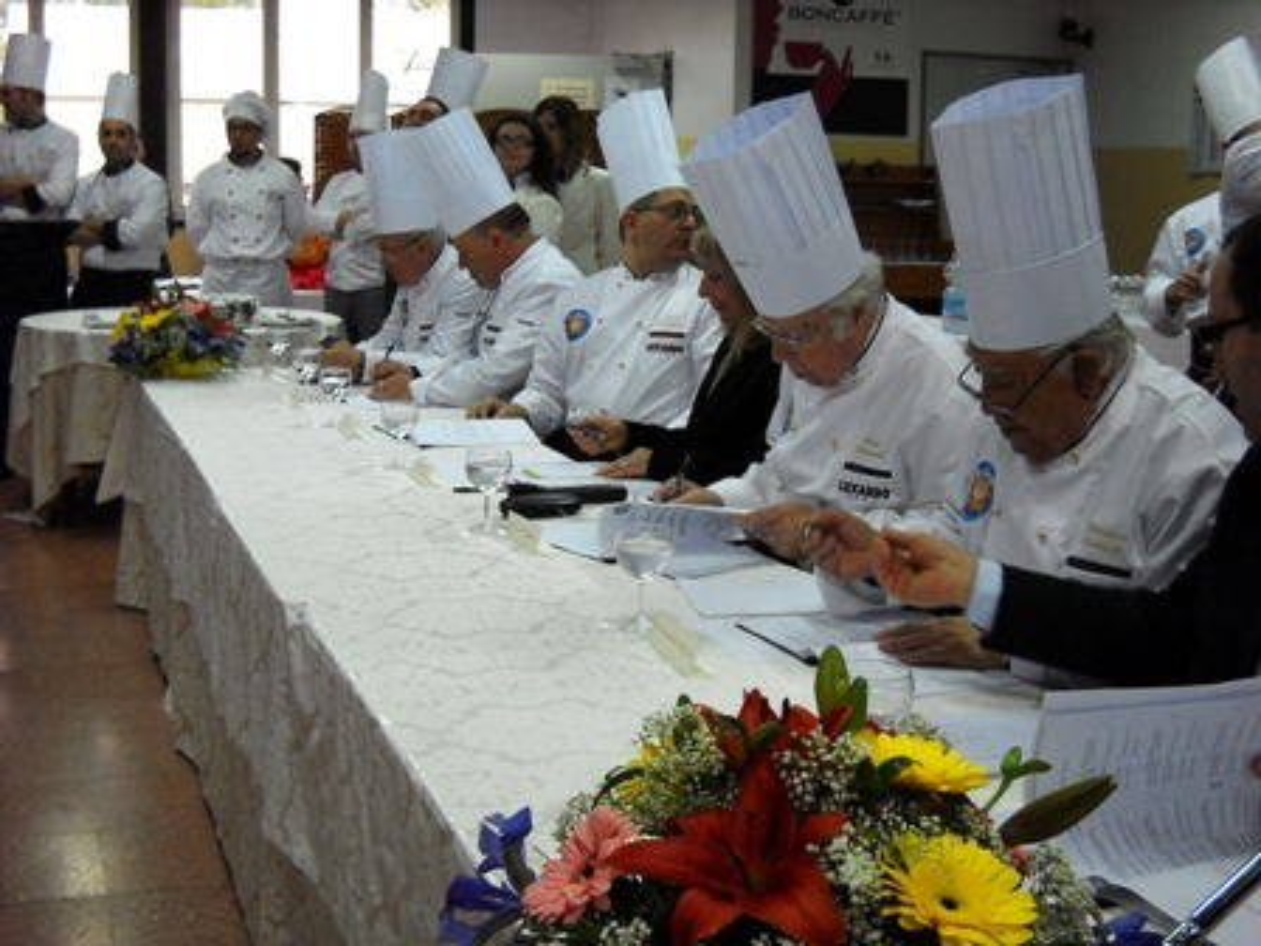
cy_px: 473
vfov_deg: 30.3
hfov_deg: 39.7
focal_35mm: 48
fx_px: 1749
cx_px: 630
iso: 322
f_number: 3.3
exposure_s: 1/60
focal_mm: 7.88
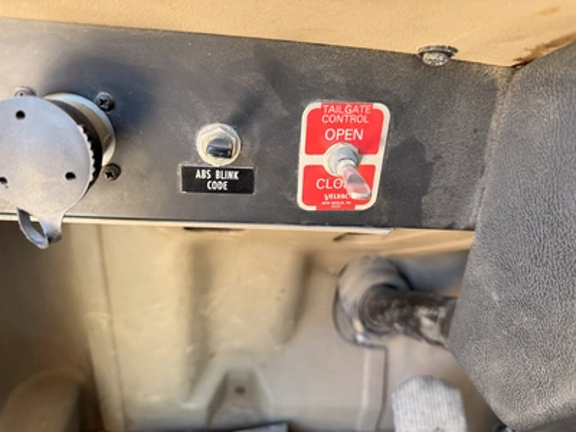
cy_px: 216
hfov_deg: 71.6
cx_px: 288
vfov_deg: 56.8
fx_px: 399
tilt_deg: -29.9
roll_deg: -6.7
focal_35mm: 24
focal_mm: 6.76
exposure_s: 1/121
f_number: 1.78
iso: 200
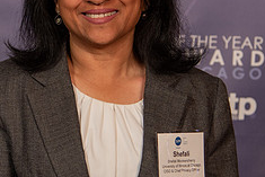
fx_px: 1259
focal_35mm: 171
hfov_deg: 11.8
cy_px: 79
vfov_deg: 8.0
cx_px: -22
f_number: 4
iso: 400
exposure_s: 1/125
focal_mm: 55
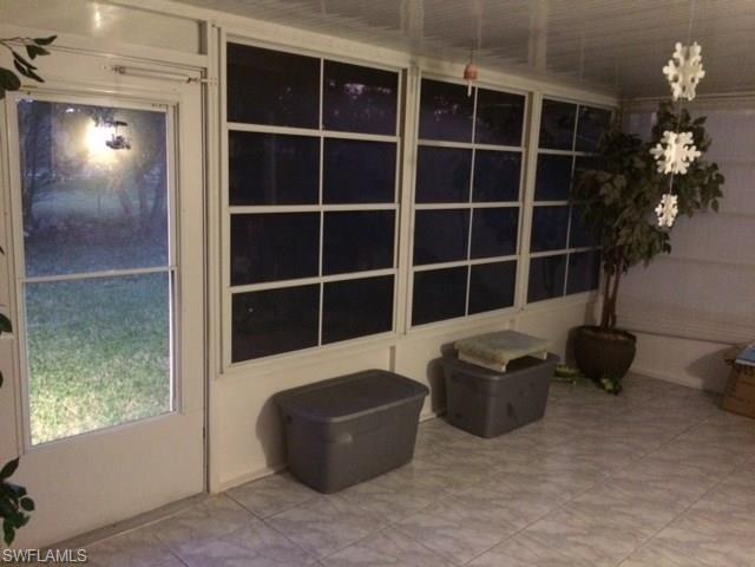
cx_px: 378
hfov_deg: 61.7
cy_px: 284
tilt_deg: -9.9
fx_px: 633
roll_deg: -2.1
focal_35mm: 29
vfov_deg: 48.2
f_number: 2.2
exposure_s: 1/15
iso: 500
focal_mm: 4.15
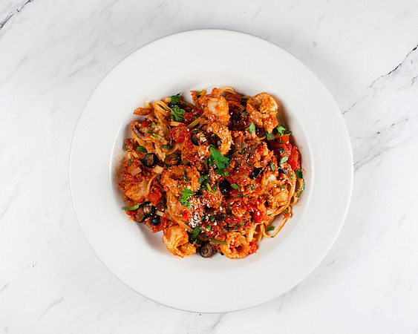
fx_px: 758
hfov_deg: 30.8
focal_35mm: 61
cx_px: 209
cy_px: 159
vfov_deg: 24.9
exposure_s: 1/200
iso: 200
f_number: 10
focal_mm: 50
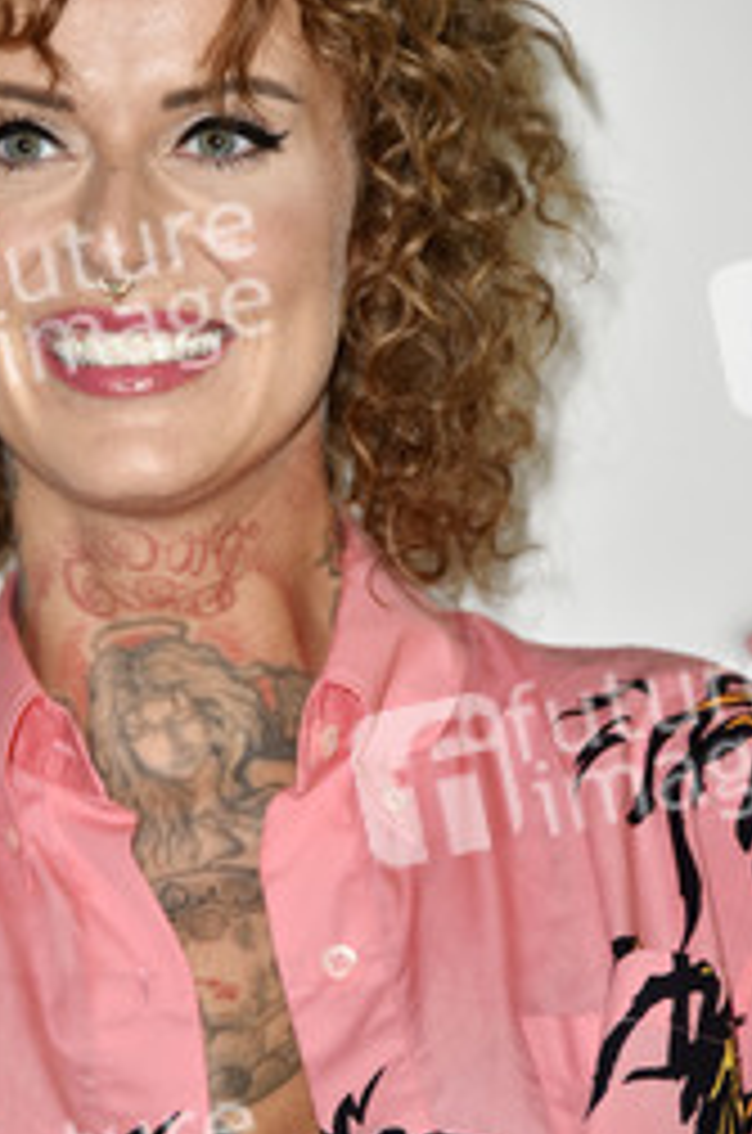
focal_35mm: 302
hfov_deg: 4.5
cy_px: 536
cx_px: 171
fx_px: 9501
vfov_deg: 6.8
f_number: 5.6
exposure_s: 1/160
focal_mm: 190
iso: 640
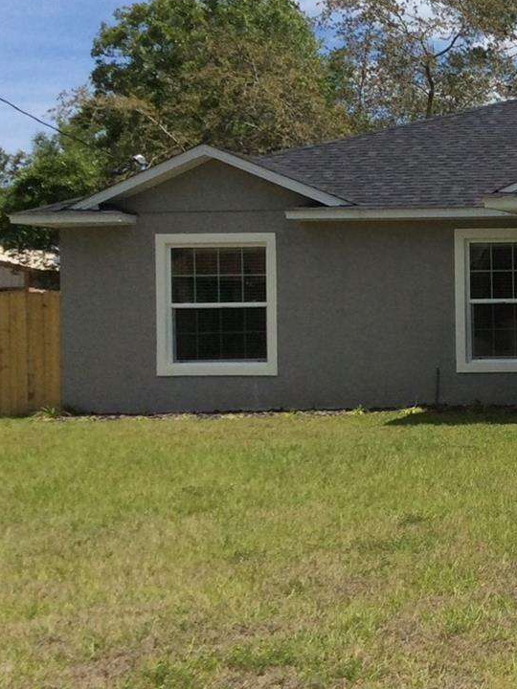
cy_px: 298
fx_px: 1414
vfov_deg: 27.4
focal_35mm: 71
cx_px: 733
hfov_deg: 18.7
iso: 32
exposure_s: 1/2488
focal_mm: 3.3
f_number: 2.4
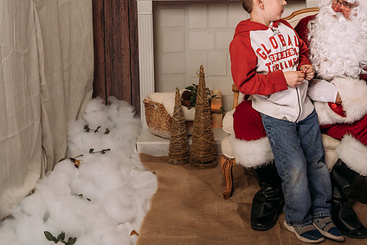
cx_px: 215
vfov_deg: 24.9
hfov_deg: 36.8
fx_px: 551
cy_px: 77
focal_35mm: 54
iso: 100
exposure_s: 1/100
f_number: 5.6
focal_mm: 35
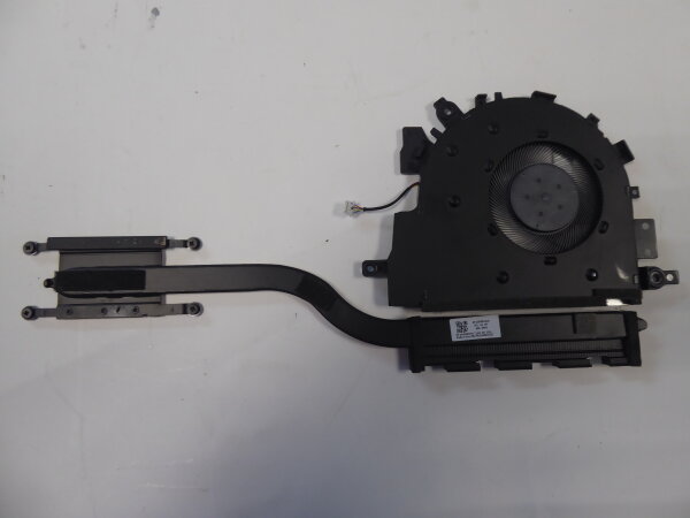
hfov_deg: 69.4
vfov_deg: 54.9
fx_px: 498
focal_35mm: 25
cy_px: 259
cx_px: 345
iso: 200
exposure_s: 1/60
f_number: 3.3
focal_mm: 4.3
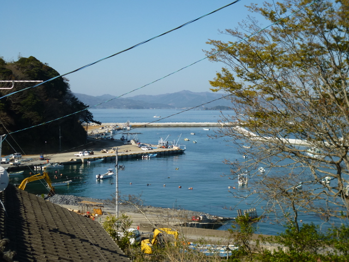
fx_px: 625
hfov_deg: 31.2
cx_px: 174
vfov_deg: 23.7
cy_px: 131
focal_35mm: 62
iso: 100
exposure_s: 1/800
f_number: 4.5
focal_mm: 10.6
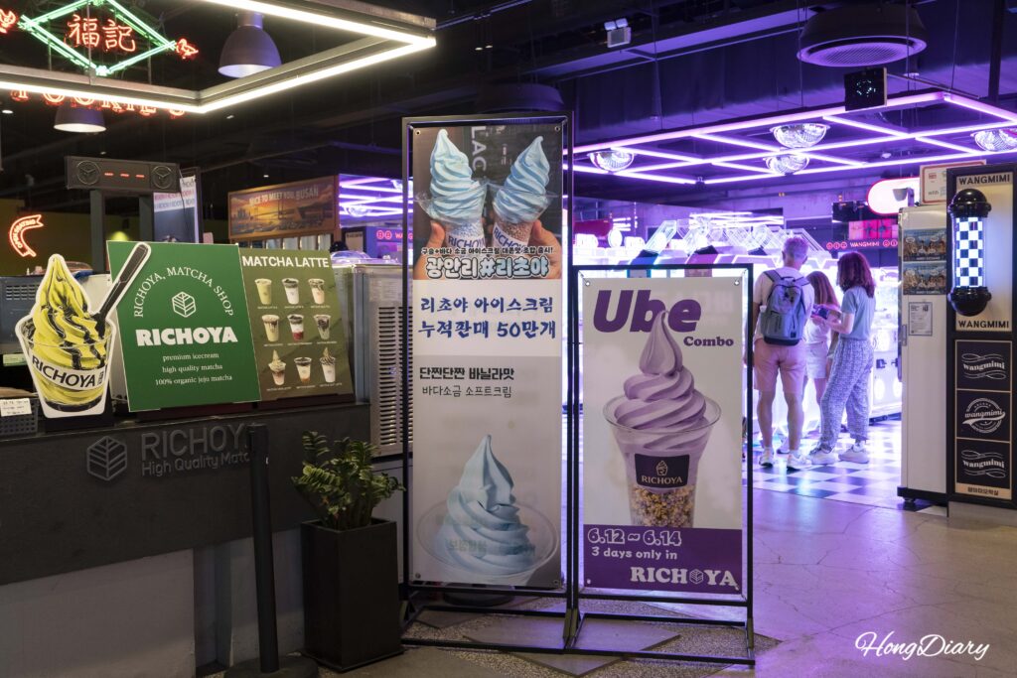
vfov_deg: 36.9
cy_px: 339
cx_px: 508
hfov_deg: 53.1
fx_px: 1017
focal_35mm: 36
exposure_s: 1/160
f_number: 5
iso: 2000
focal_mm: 36
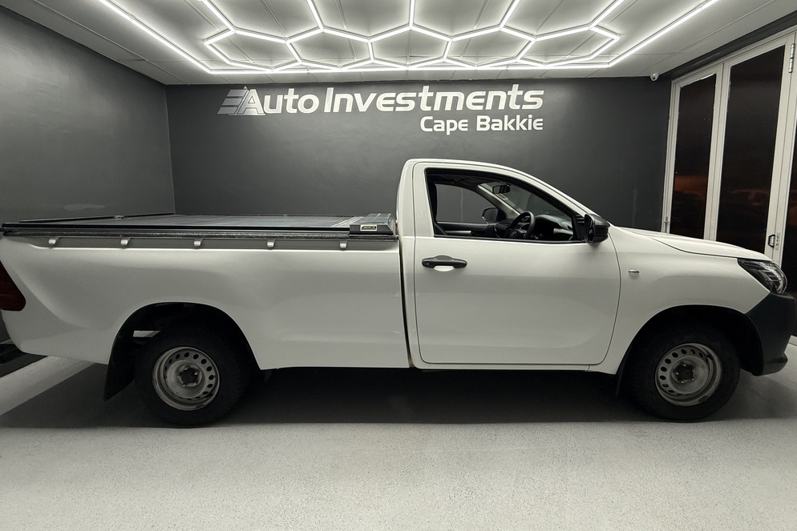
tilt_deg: -5.5
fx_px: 332
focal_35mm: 15
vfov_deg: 77.0
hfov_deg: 100.4
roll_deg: +0.6
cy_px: 234
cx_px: 397
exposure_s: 1/100
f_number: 2.2
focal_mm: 2.22
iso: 200
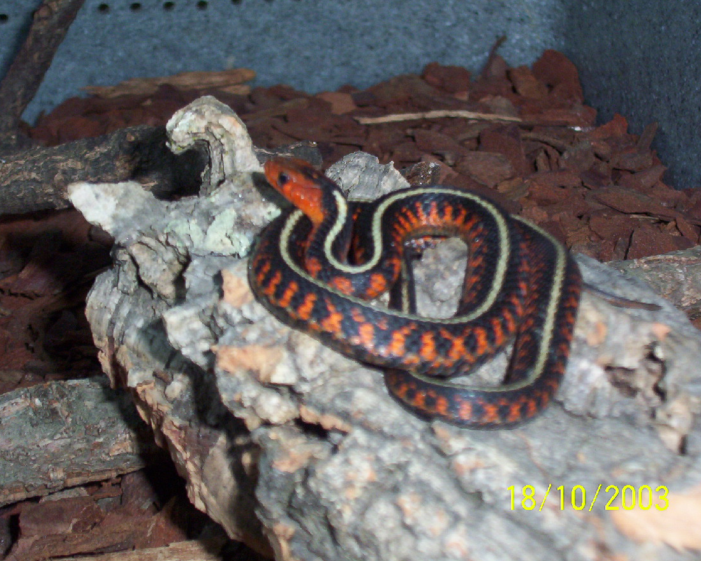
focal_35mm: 82
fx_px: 1701
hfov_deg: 23.3
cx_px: 329
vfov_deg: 18.7
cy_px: 281
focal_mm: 12.09
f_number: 3.94
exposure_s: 1/58
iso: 140
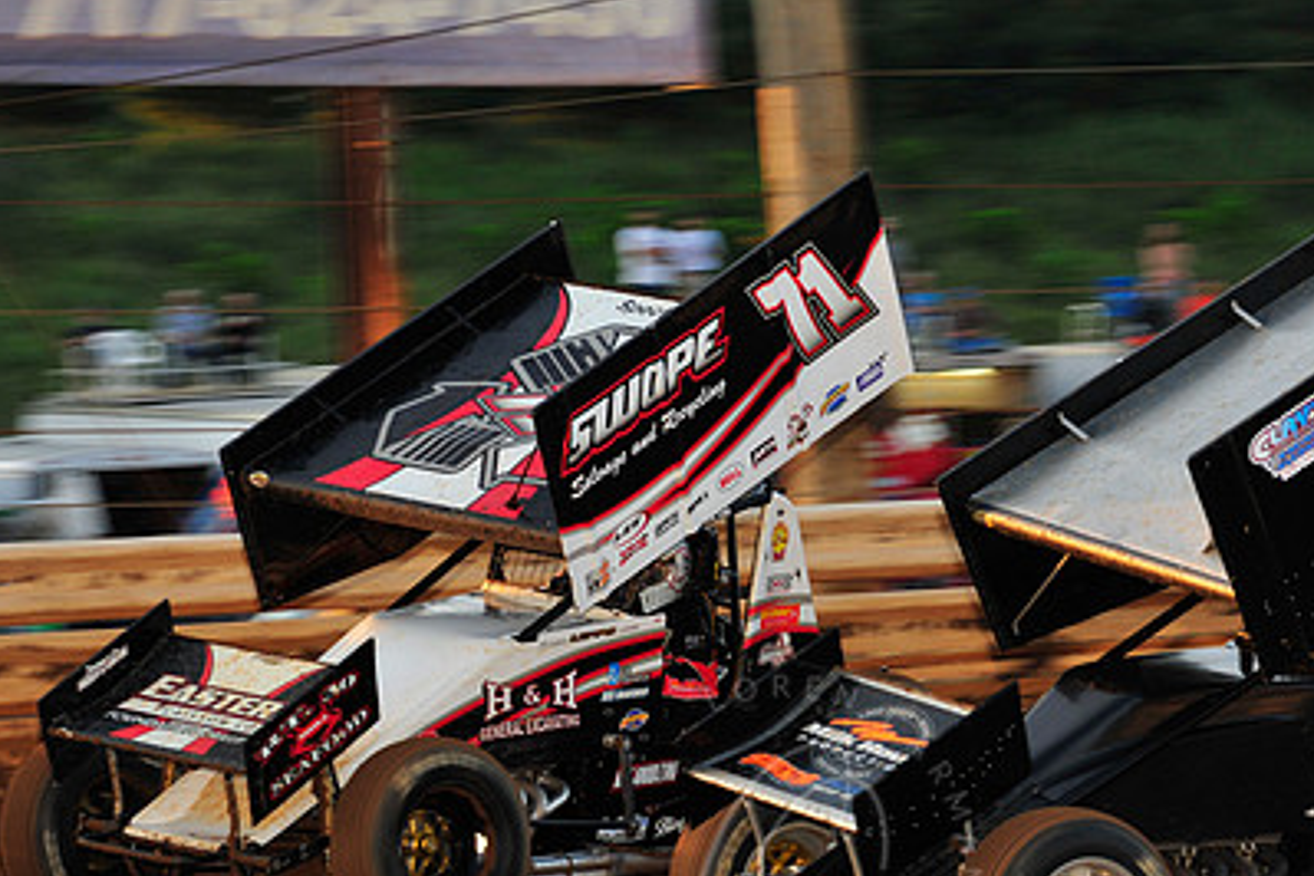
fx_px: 8212
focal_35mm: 225
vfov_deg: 6.1
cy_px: 570
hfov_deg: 9.1
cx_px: 780
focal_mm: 155
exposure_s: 1/320
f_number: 7.1
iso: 800
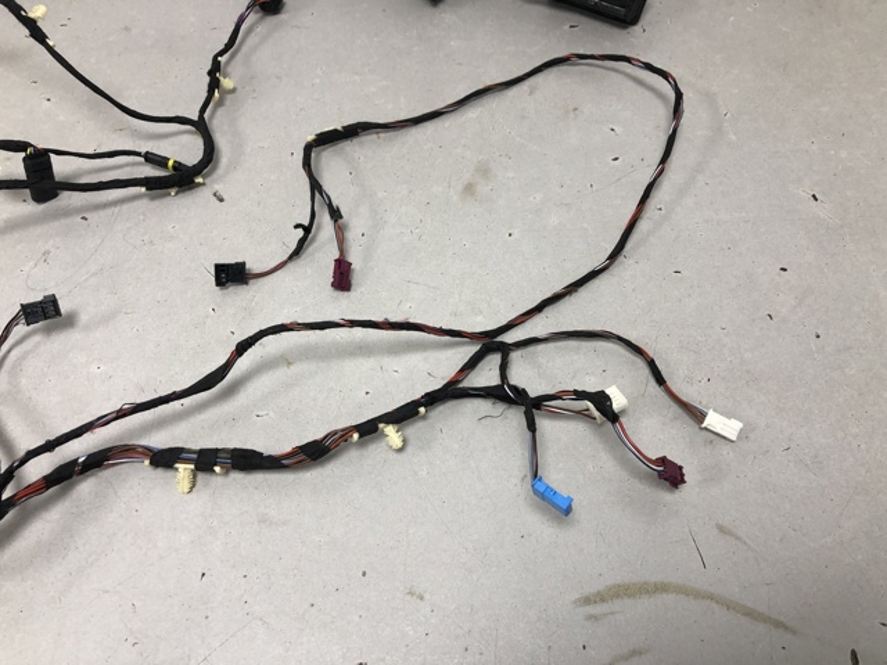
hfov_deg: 63.4
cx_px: 444
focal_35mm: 28
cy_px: 332
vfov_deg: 49.7
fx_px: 717
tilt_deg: -55.1
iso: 32
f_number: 1.8
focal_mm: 4
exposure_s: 1/33
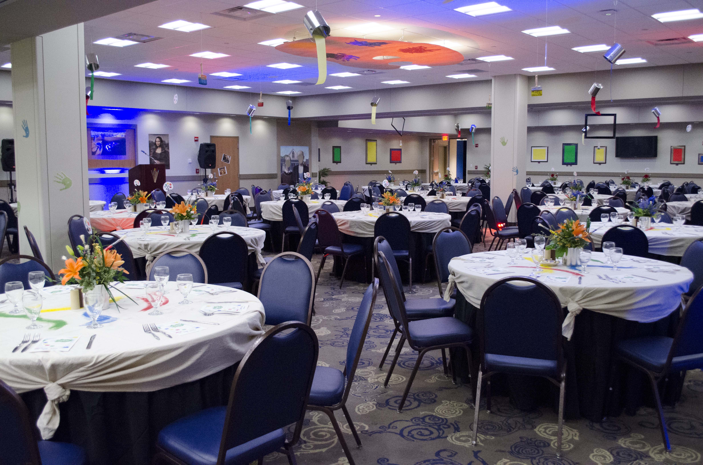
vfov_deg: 39.8
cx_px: 352
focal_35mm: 33
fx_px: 643
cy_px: 232
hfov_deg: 57.3
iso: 2500
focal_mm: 22
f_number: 4.5
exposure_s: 1/30
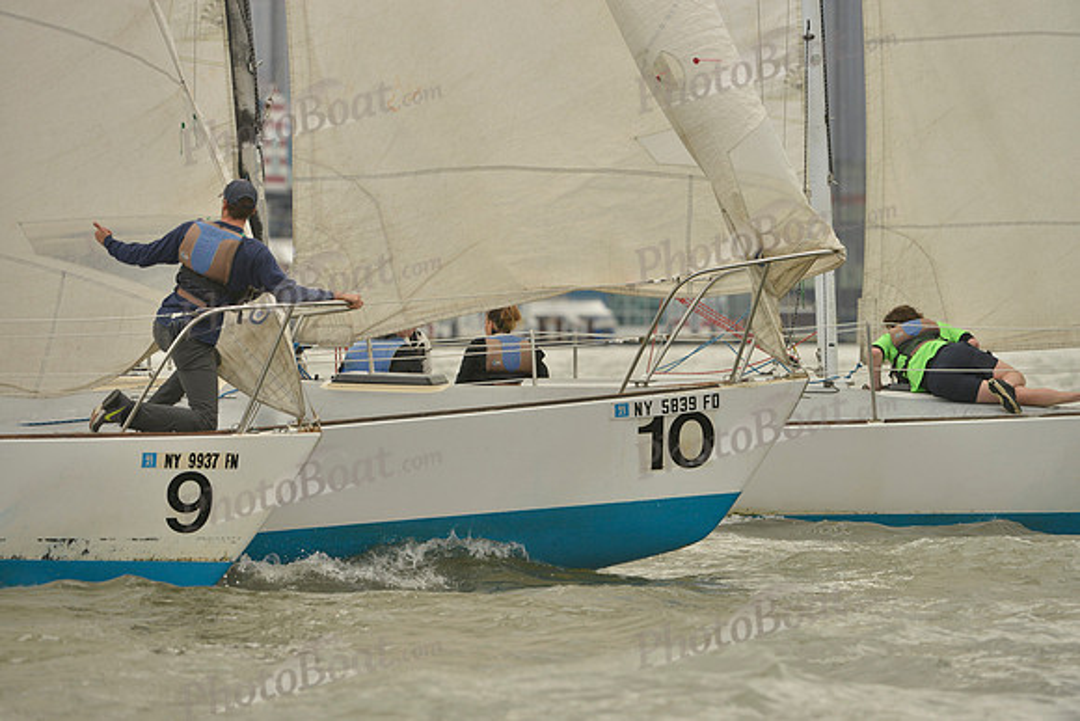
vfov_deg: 4.6
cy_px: 360
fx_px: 9002
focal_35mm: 300
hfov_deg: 6.9
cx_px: 540
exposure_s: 1/1250
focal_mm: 300
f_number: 6.3
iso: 400
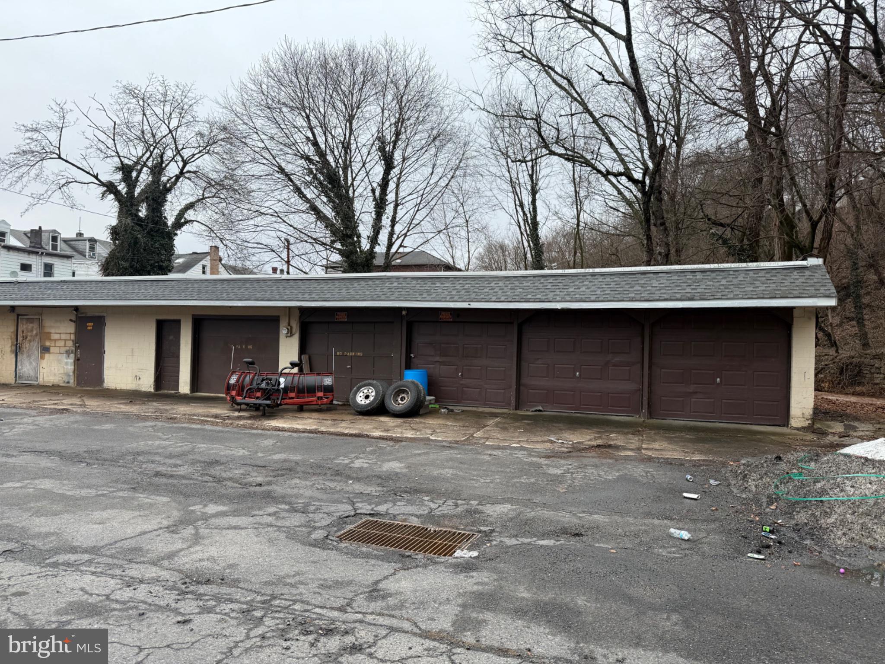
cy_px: 332
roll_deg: -0.4
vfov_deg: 56.8
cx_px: 442
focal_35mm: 24
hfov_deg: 71.6
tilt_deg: +1.6
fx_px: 614
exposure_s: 1/1553
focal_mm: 6.76
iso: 80
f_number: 1.78
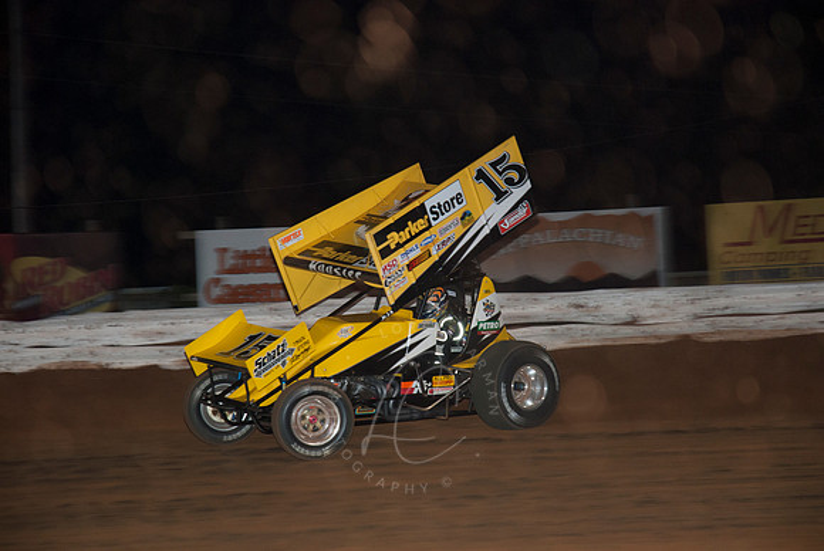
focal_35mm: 105
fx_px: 2406
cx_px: 412
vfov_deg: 13.1
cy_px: 276
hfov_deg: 19.4
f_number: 4.5
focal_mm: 70
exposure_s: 1/160
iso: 200
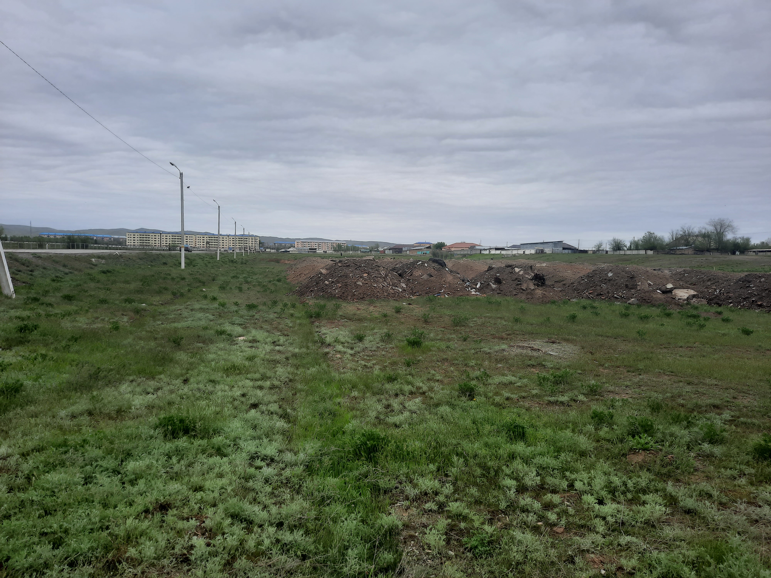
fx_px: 557
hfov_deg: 69.4
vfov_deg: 54.9
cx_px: 386
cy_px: 289
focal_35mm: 25
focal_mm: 4.6
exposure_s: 1/989
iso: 32
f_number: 2
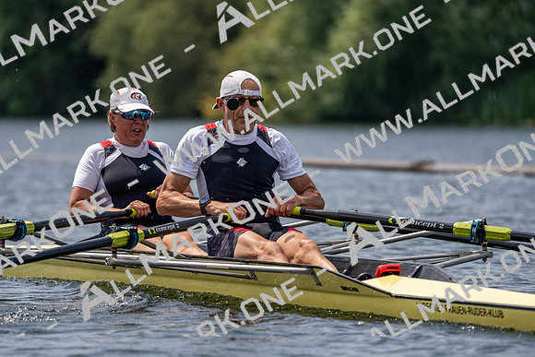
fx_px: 4979
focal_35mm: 335
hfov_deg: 6.2
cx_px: 268
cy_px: 178
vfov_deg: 4.1
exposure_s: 1/1600
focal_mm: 335
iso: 200
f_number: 6.3
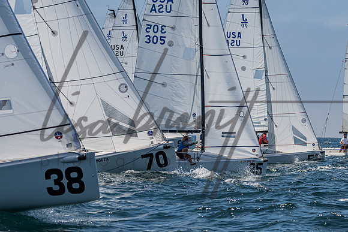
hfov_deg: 9.1
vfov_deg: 6.1
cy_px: 94
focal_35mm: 227
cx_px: 227
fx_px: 2195
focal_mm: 150
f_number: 6.3
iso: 400
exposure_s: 1/3200
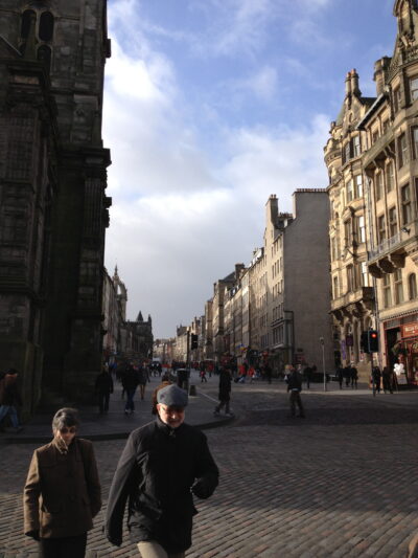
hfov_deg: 40.7
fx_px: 563
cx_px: 209
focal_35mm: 35
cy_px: 279
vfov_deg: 52.6
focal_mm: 4.28
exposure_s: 1/890
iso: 50
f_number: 2.4
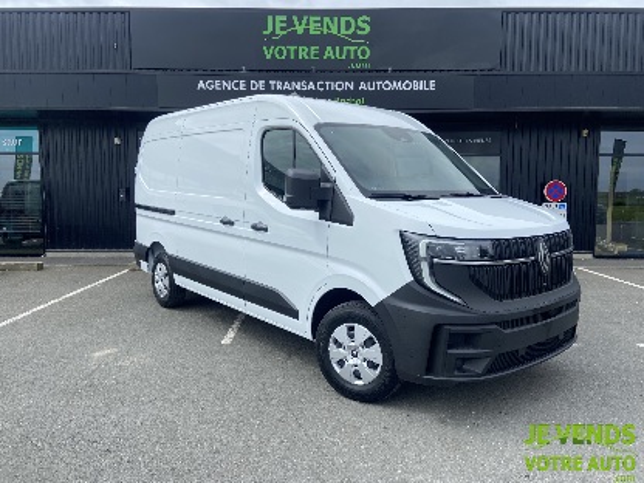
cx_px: 322
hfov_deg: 67.3
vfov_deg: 53.1
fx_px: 484
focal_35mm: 26
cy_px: 242
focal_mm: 4.25
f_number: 1.8
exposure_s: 1/2755
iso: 32
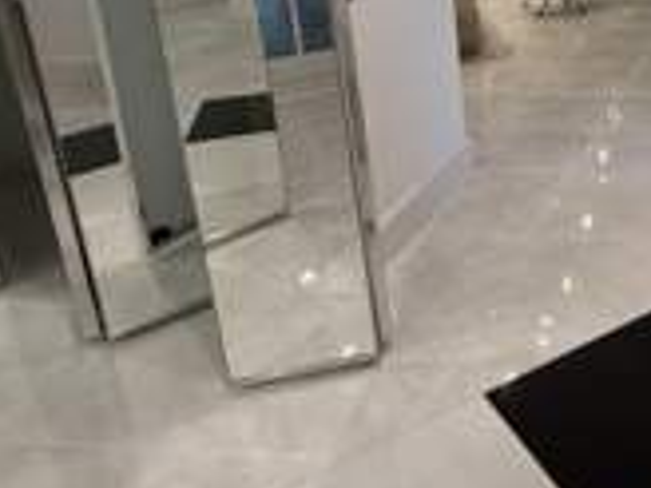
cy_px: 38
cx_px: 750
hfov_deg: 36.9
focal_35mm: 41
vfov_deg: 33.1
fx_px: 771
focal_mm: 2.22
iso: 250
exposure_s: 1/108
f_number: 2.2
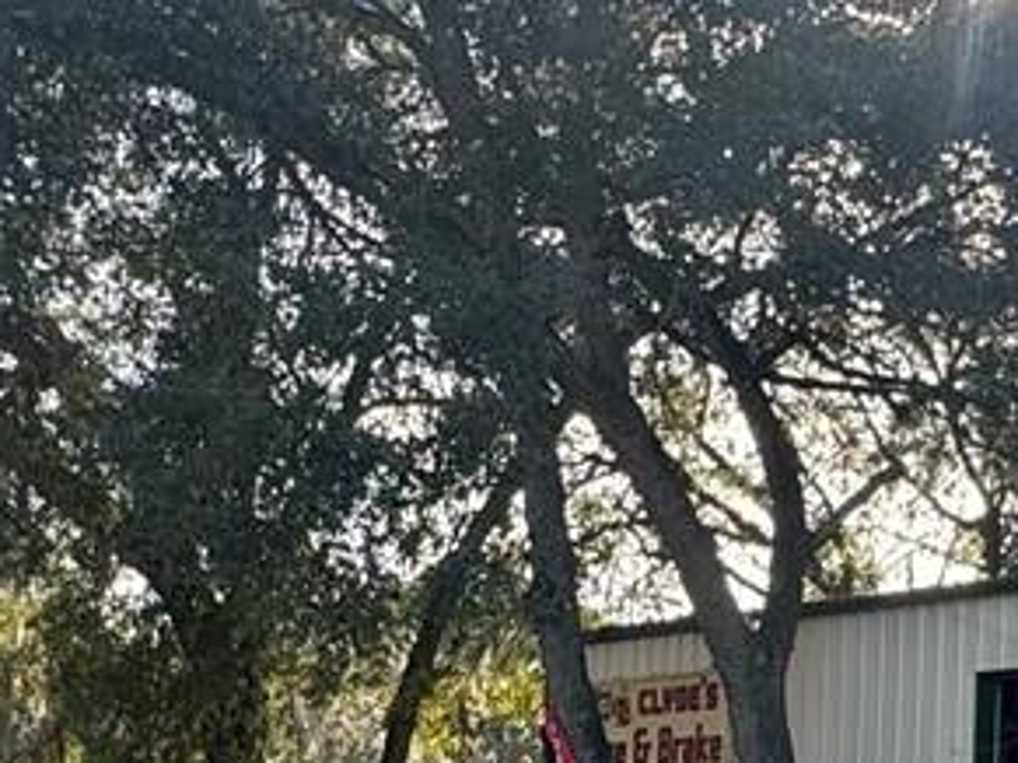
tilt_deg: -0.7
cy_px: 980
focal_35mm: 77
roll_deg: -2.5
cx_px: 798
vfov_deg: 17.9
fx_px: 2264
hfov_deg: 25.0
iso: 40
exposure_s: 1/240
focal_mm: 2.22
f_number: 2.2
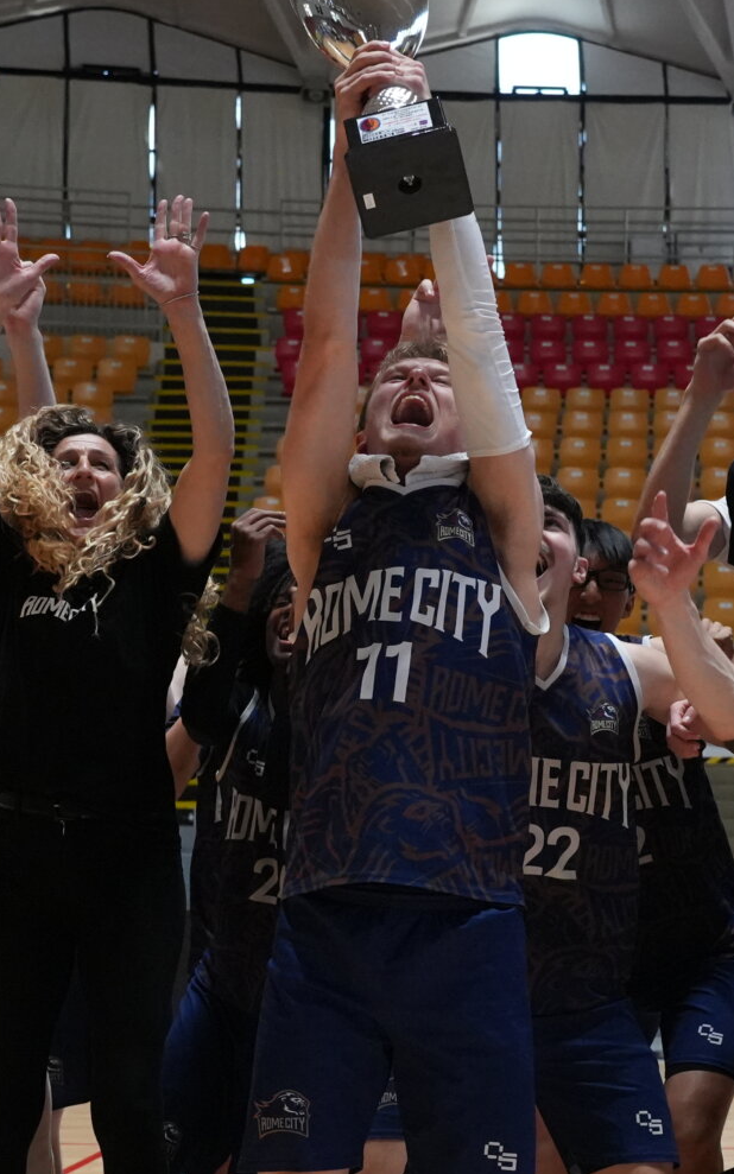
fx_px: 3041
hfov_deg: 13.7
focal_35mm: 95
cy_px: 789
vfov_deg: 21.8
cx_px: 581
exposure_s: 1/1000
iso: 5000
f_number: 4.5
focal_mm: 36
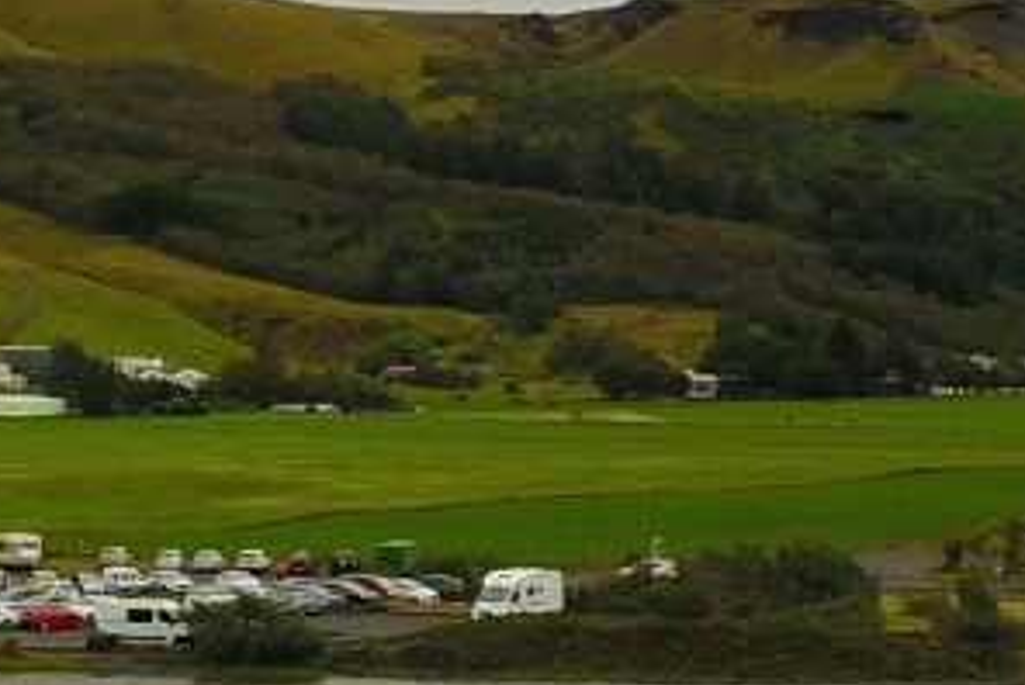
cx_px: -332
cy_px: 526
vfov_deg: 18.6
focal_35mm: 73
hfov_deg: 24.0
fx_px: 2080
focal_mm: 4.73
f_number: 2.2
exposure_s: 1/25
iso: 126
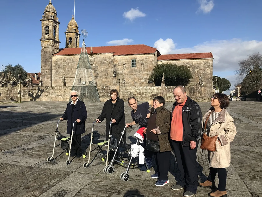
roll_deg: -0.4
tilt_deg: +0.9
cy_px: 98
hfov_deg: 63.4
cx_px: 131
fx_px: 212
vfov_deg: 49.7
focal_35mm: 28
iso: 20
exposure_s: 1/2660
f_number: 1.8
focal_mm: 3.99
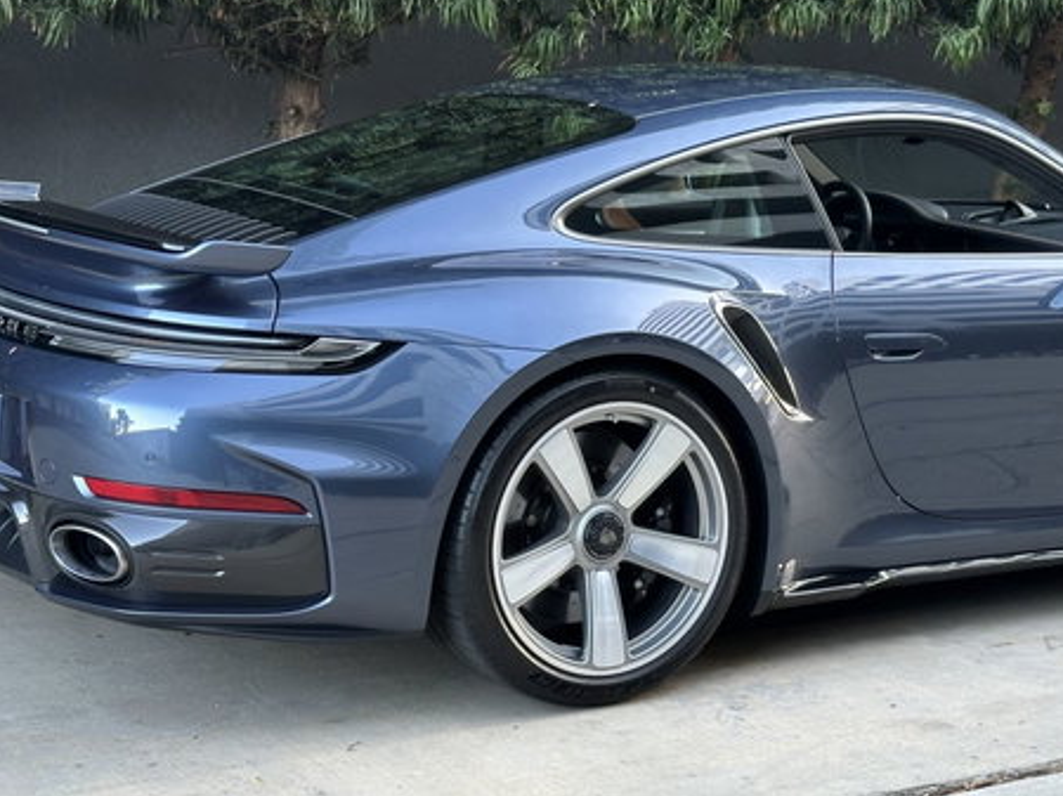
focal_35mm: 82
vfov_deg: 18.0
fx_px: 2517
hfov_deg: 23.7
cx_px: 754
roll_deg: -1.7
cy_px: 345
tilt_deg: -8.5
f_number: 1.78
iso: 80
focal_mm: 6.86
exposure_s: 1/77
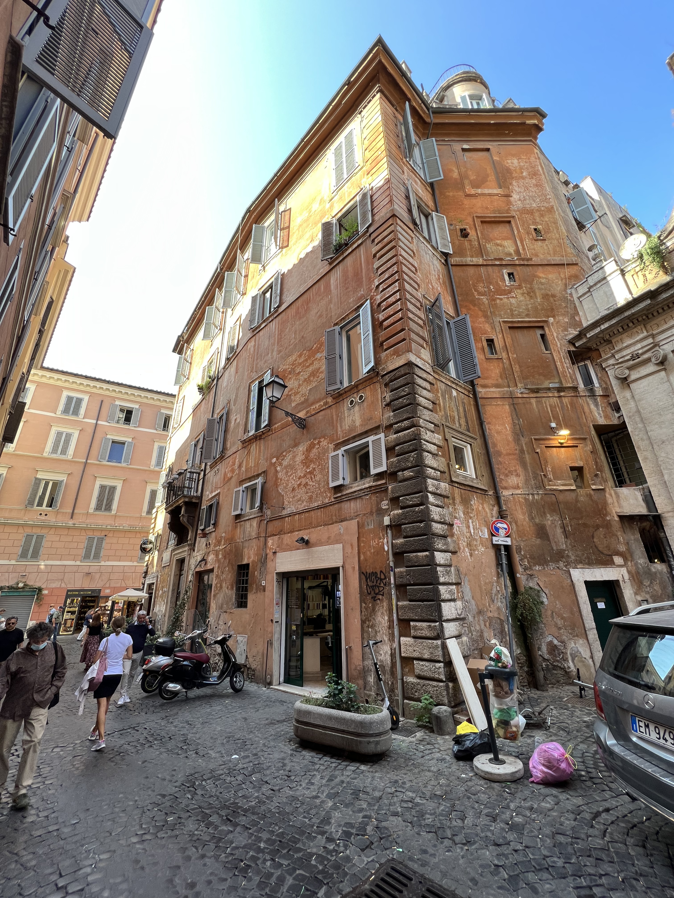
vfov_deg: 106.2
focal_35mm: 13
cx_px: 337
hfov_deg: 89.9
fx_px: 337
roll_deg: +0.9
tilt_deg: +22.3
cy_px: 449
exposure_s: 1/122
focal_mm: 1.57
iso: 40
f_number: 1.8
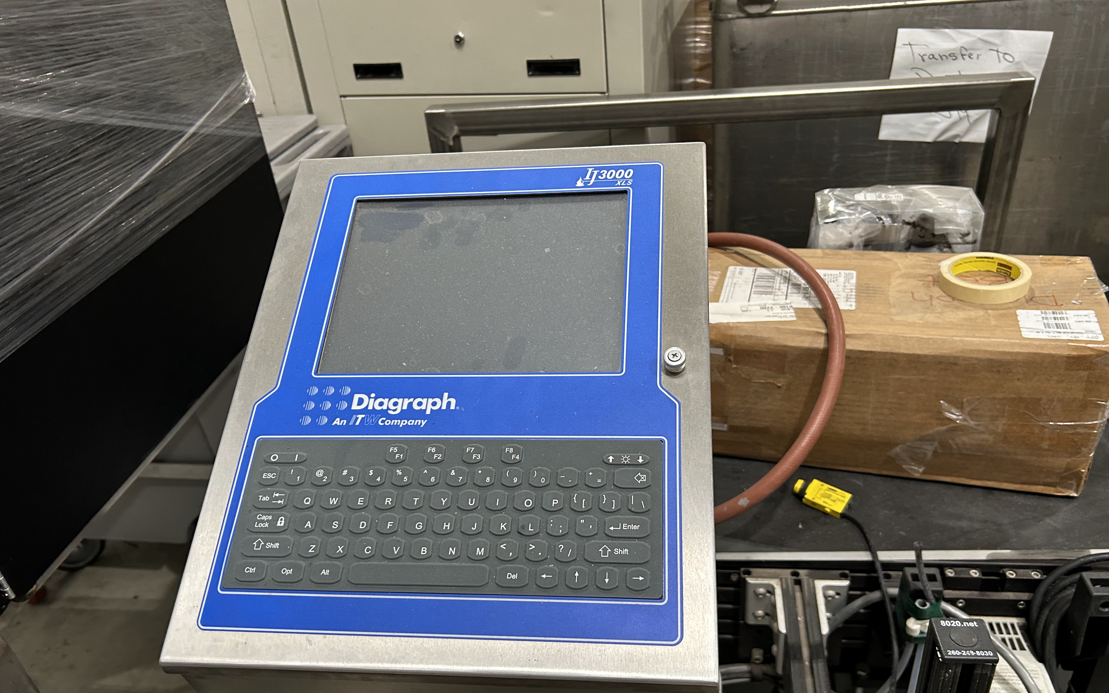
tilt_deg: -34.6
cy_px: 399
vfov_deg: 44.4
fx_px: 846
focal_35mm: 28
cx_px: 562
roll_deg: +5.1
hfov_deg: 66.5
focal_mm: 5.7
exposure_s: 1/60
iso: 200
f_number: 1.5
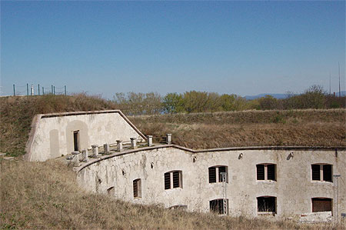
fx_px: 374
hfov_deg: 49.6
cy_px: 115
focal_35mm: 39
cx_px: 173
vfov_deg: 34.1
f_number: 16
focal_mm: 26
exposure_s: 1/1000
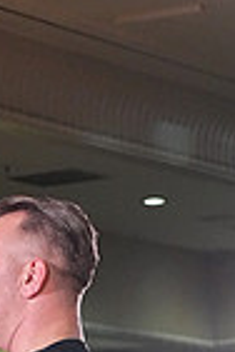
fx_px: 2810
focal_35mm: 287
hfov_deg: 4.7
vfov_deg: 6.9
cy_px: 719
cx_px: -194
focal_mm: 70
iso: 5000
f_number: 5.6
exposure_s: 1/320
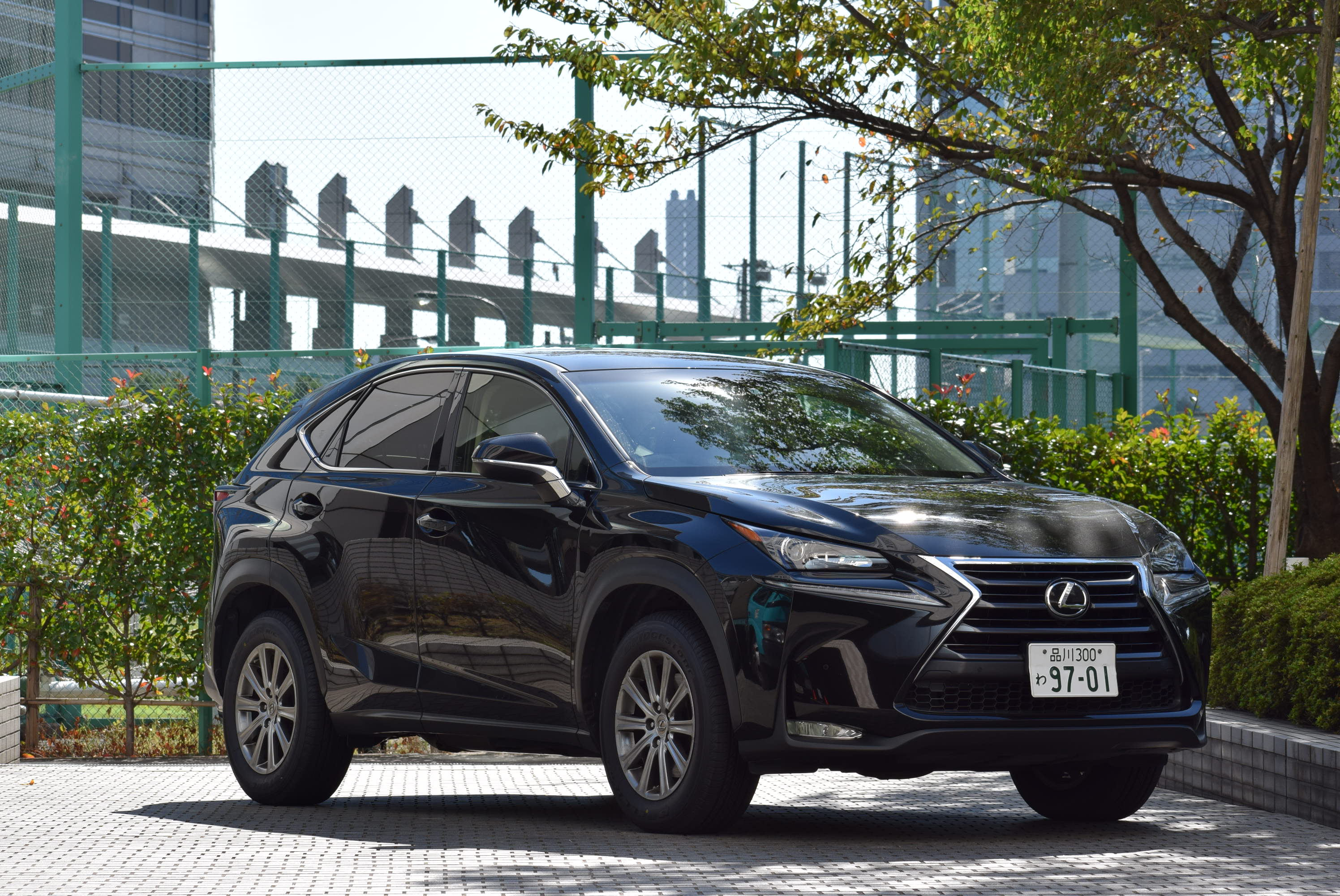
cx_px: 670
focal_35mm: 129
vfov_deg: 10.6
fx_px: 4805
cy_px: 448
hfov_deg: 15.9
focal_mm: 86
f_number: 9
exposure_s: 1/320
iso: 200
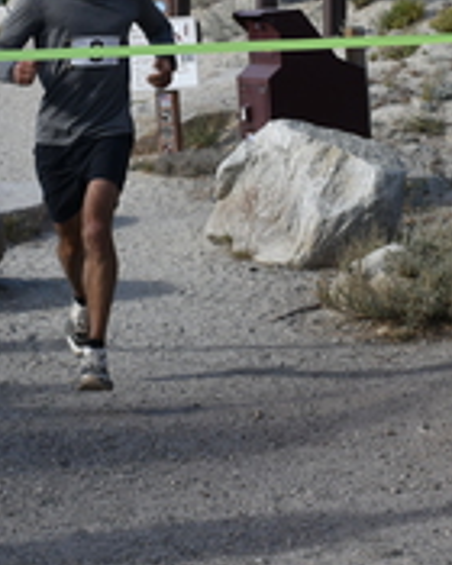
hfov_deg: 12.9
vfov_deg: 15.9
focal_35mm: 119
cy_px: 37
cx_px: 200
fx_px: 1998
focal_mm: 27
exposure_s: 1/250
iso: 160
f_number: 8
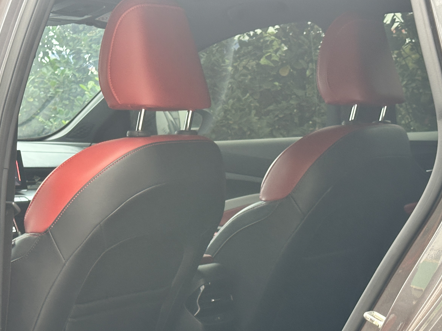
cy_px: 238
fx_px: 1060
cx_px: 145
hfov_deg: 23.4
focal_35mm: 83
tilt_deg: -4.9
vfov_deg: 17.7
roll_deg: -0.9
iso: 125
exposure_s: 1/60
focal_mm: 6.86
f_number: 1.78
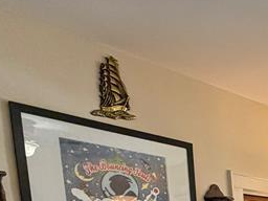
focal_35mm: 56
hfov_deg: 26.9
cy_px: 319
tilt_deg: -9.1
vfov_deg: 21.1
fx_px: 434
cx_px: 377
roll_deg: +2.6
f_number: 2.2
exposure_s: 1/60
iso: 320
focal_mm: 2.22
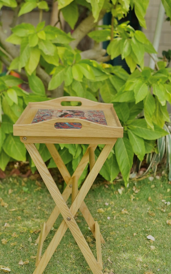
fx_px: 492
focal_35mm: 66
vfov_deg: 31.1
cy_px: 131
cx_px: 83
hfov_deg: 19.7
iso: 250
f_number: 2
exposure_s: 1/160
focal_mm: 35
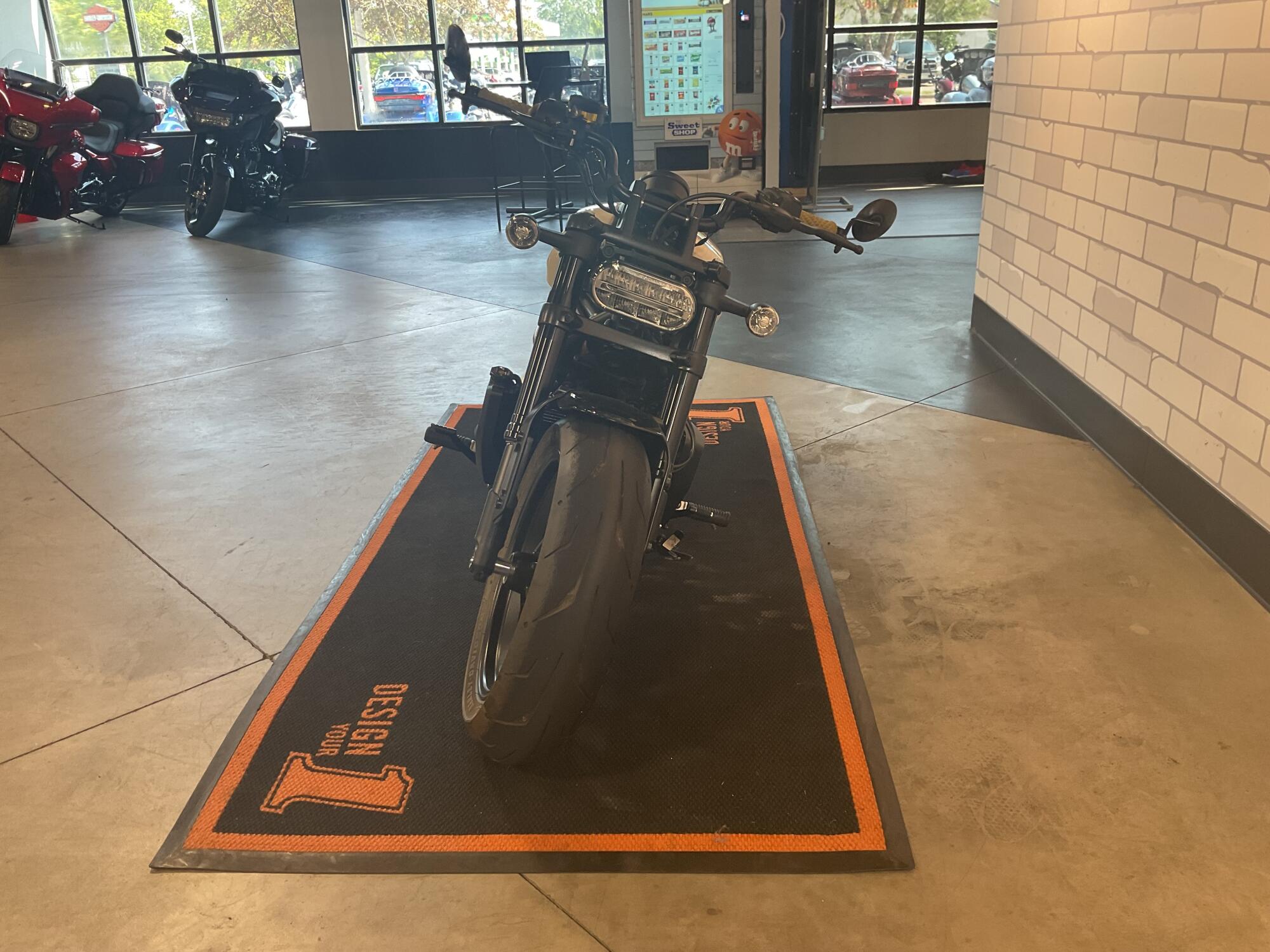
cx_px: 635
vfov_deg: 48.2
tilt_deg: -22.6
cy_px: 476
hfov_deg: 61.7
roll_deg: +2.9
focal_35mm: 29
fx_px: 1064
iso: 50
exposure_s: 1/50
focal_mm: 3
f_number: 1.8
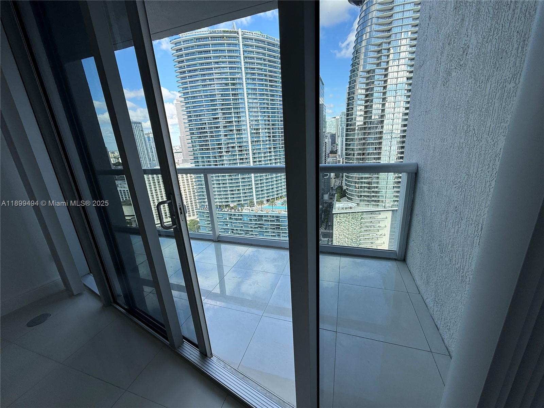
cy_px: 204
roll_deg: +3.5
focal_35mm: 14
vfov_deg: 85.7
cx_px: 272
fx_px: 220
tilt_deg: -16.3
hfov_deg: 102.1
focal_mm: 2.22
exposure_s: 1/433
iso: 50
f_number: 2.2
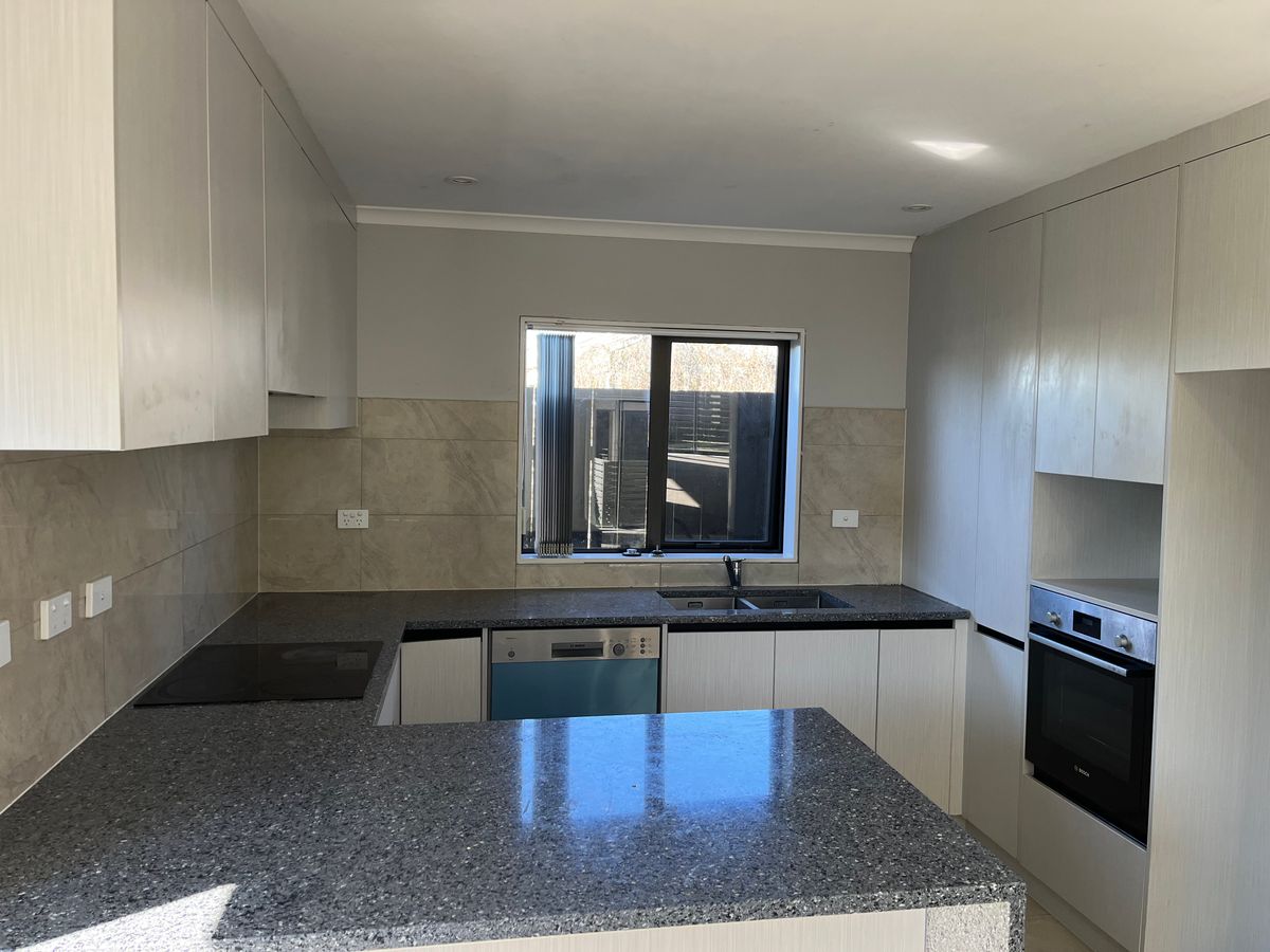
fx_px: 954
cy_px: 476
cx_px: 635
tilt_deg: -4.1
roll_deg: -1.0
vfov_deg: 53.1
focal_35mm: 26
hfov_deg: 67.3
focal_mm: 5.1
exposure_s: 1/100
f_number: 1.6
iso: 100
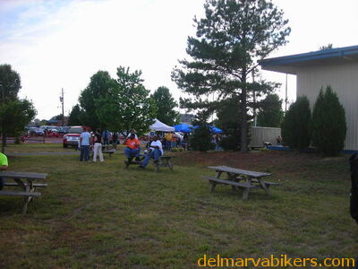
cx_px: 179
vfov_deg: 37.7
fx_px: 393
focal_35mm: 38
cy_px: 134
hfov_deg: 49.0
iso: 50
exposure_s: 1/226
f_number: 3.2
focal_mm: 6.3
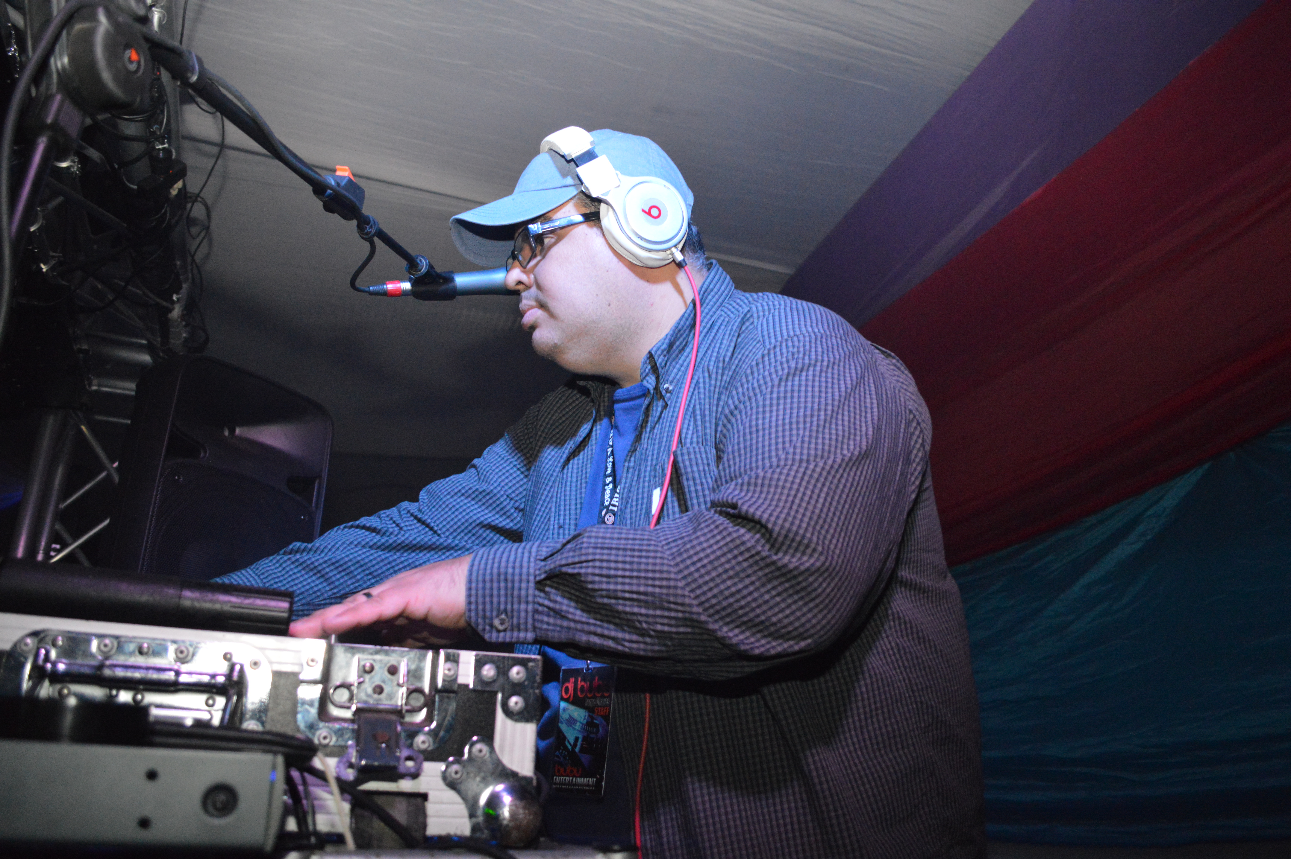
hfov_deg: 67.4
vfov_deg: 47.8
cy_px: 430
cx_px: 646
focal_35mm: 27
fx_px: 967
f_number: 3.5
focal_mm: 18
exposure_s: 1/60
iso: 3200
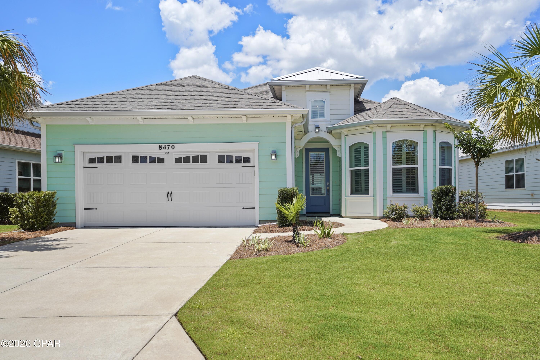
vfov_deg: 43.6
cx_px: 270
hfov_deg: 61.9
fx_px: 450
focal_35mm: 30
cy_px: 180
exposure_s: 1/640
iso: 100
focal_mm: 30
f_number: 5.6
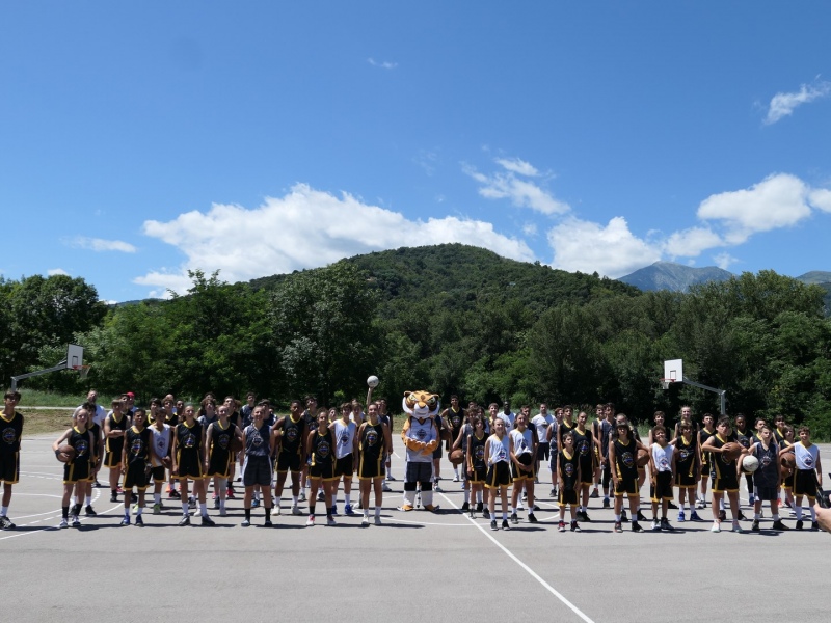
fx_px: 720
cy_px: 312
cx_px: 416
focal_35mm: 30
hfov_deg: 60.0
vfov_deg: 46.8
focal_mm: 10.2
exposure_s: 1/1600
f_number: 3.5
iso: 125
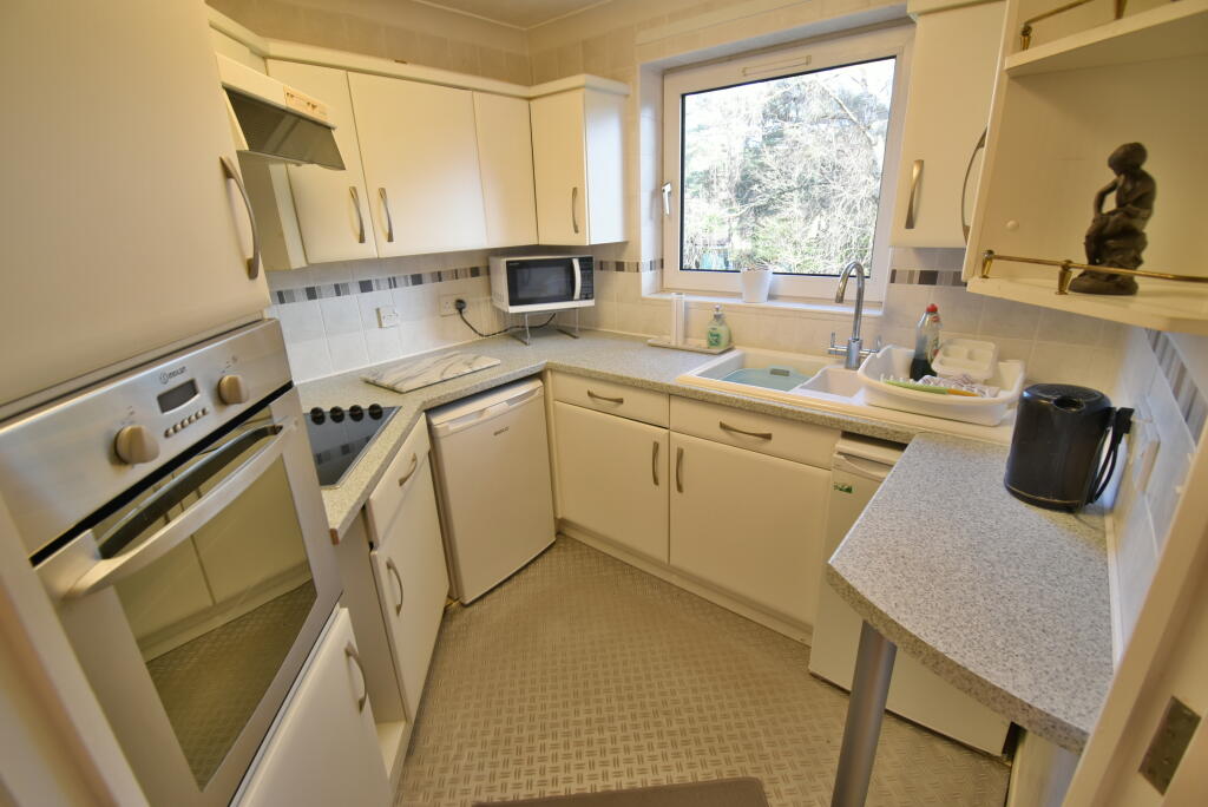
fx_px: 504
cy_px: 404
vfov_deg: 77.4
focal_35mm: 15
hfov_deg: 100.4
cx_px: 604
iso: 400
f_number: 4.5
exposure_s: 1/15
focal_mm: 10
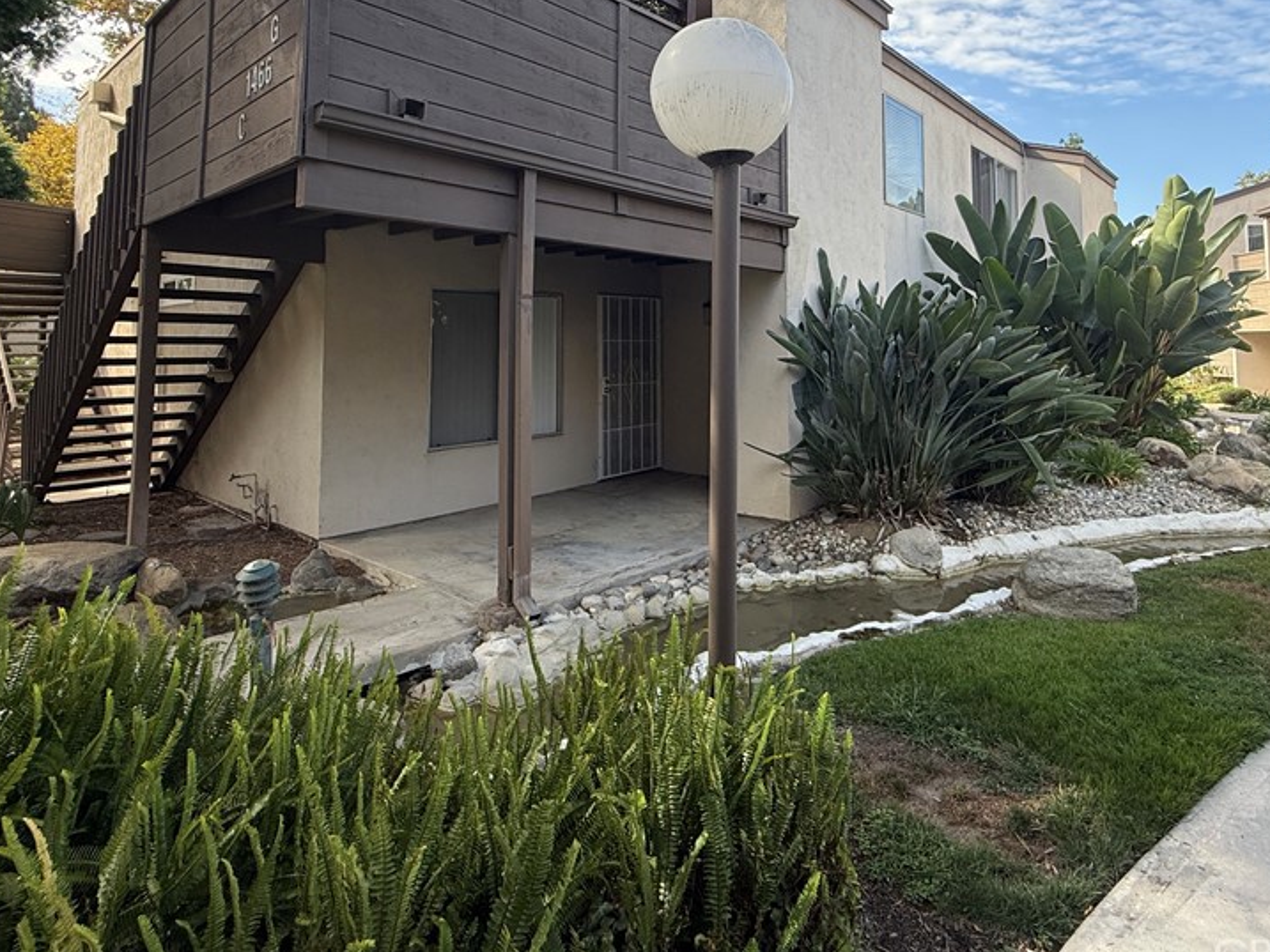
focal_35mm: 20
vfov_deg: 63.9
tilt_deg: +4.2
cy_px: 301
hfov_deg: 81.0
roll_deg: +1.1
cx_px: 744
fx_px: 734
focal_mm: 2.22
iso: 64
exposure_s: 1/436
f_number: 2.2
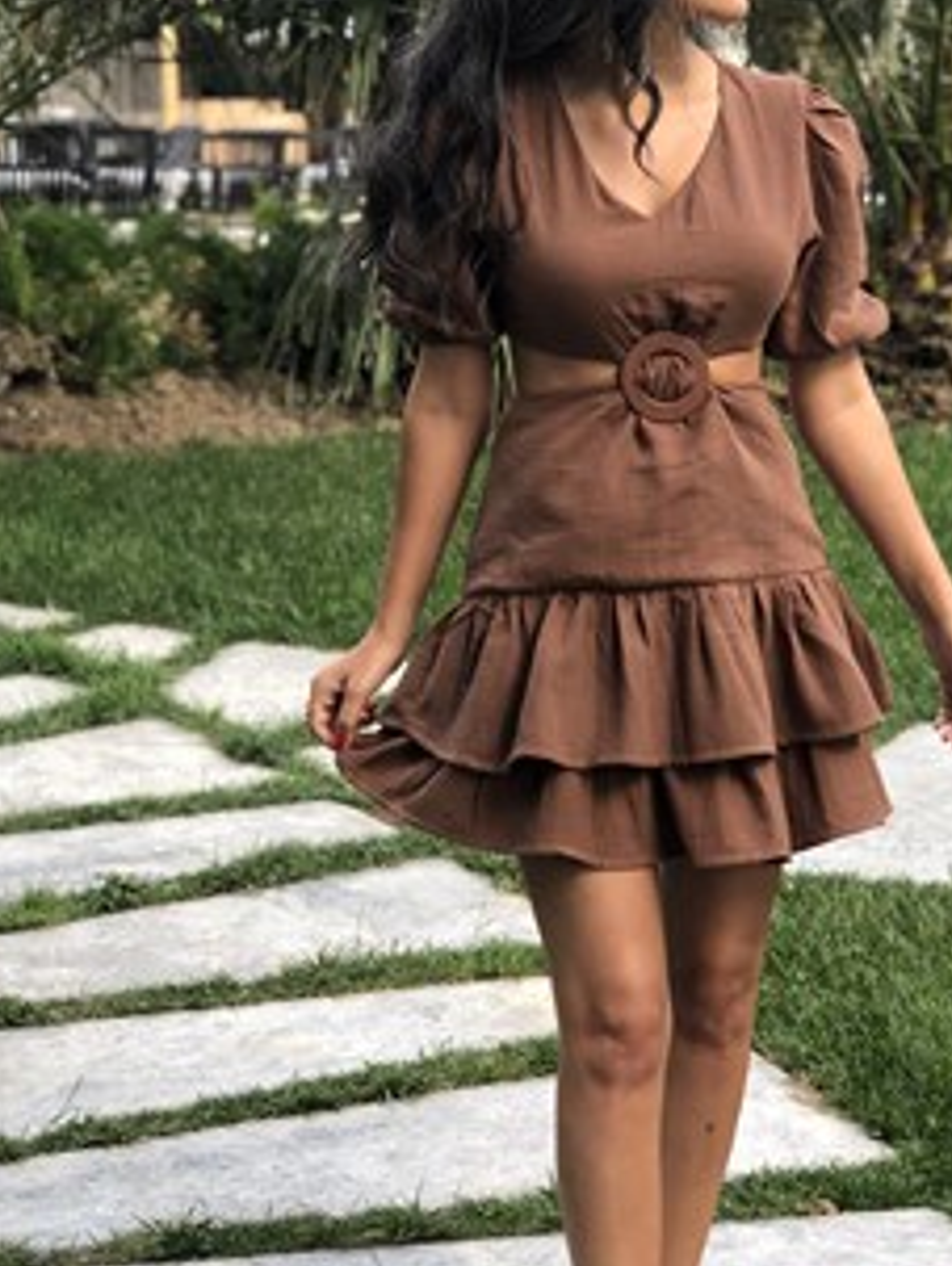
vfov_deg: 22.5
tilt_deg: -8.1
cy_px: 654
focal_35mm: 87
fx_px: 3186
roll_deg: +0.1
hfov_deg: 17.0
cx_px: 616
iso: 25
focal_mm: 6
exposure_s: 1/120
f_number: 2.4
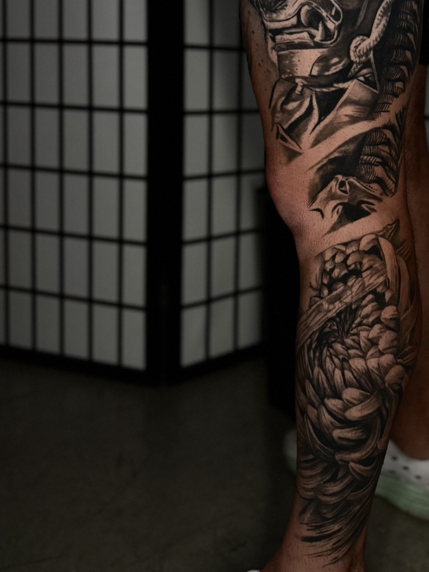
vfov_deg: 44.8
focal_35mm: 40
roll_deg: -1.8
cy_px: 128
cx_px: 349
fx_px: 661
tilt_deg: -6.1
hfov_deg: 34.7
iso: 640
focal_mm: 6.76
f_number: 1.78
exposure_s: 1/60
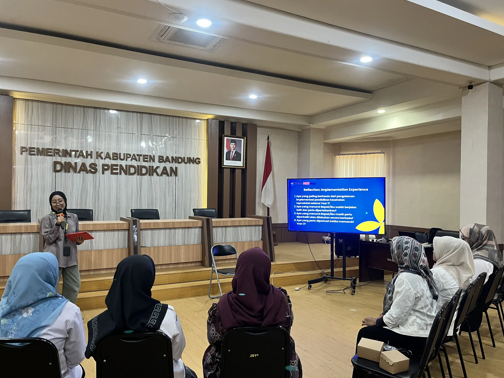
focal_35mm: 27
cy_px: 193
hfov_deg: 65.3
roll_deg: -0.4
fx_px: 393
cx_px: 251
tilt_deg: -0.2
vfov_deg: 51.4
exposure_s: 1/50
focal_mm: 5.1
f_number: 1.6
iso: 200
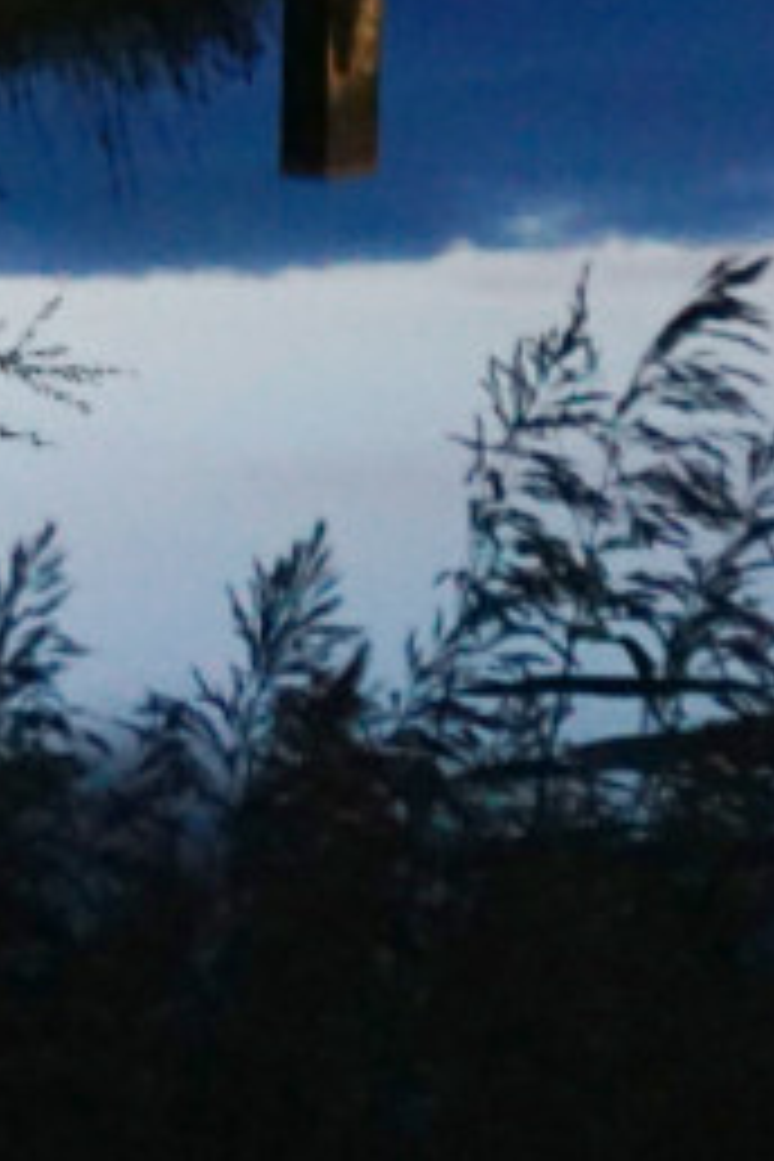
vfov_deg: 9.4
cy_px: -518
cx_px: 1134
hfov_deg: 6.3
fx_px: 6925
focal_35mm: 215
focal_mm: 41
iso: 3200
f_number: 5.6
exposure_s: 1/8
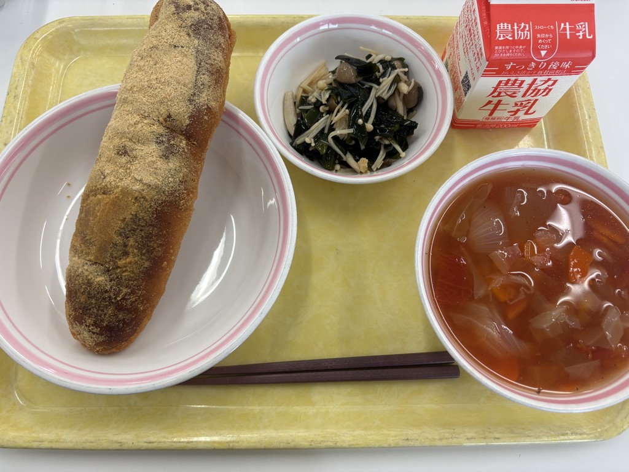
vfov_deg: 53.1
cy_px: 236
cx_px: 314
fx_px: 472
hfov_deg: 67.3
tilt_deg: -73.1
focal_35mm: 26
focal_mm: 5.96
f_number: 1.6
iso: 64
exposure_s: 1/120
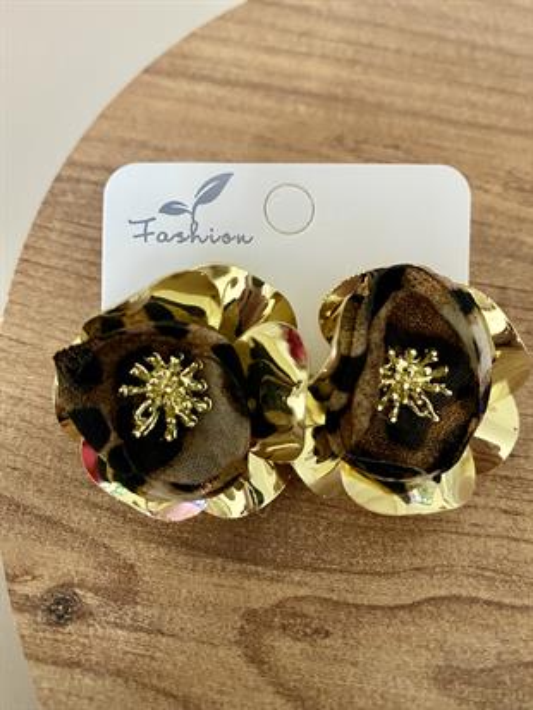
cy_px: 355
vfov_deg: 69.4
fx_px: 513
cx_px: 266
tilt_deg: -61.4
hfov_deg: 54.9
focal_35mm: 25
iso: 500
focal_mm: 4.25
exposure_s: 1/25
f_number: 1.8
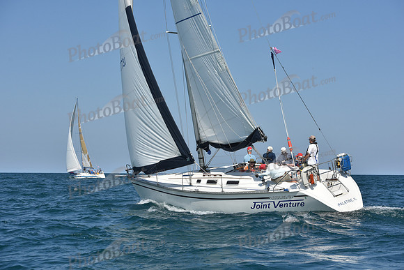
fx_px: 898
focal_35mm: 80
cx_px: 202
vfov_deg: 17.1
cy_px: 135
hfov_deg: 25.4
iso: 250
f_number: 8
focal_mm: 80
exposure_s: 1/1600
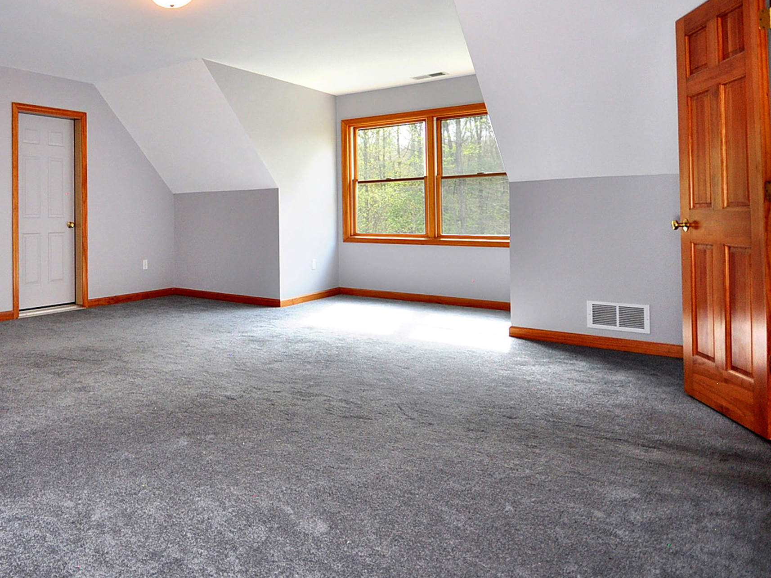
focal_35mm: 27
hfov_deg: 59.8
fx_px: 597
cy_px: 193
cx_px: 141
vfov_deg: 50.7
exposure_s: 1/80
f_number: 4.5
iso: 400
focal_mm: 11
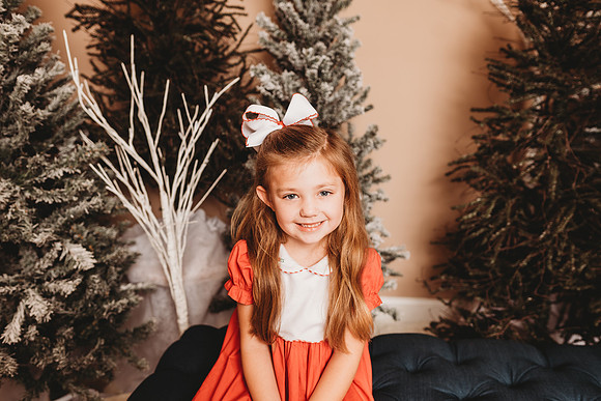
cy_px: 201
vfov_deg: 49.8
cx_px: 297
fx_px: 432
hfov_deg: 69.7
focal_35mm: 26
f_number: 2.8
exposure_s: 1/160
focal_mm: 24
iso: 100
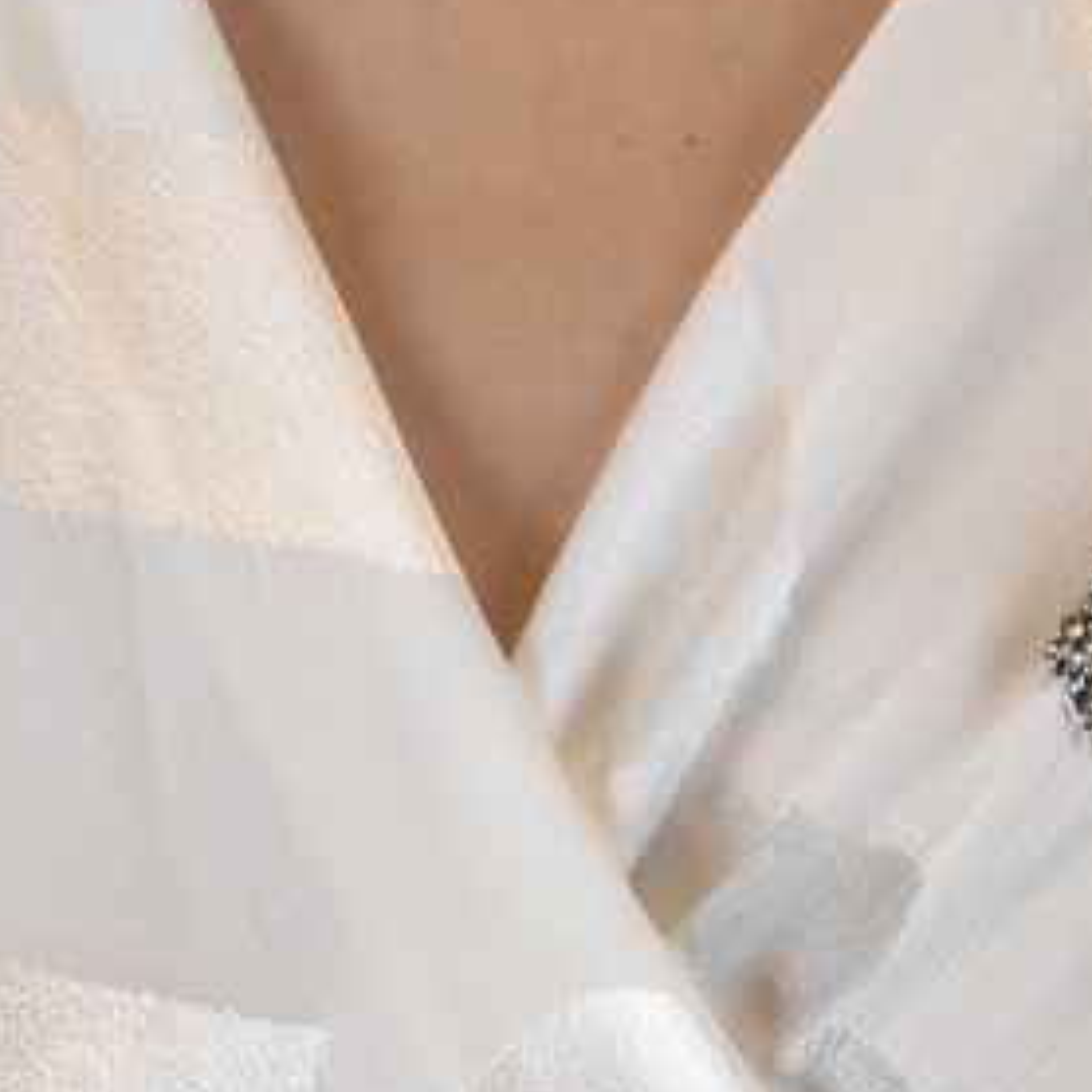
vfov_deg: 7.3
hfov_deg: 7.3
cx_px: 1002
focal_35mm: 239
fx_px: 8530
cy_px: 821
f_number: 16
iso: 1600
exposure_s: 1/40
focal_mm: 48
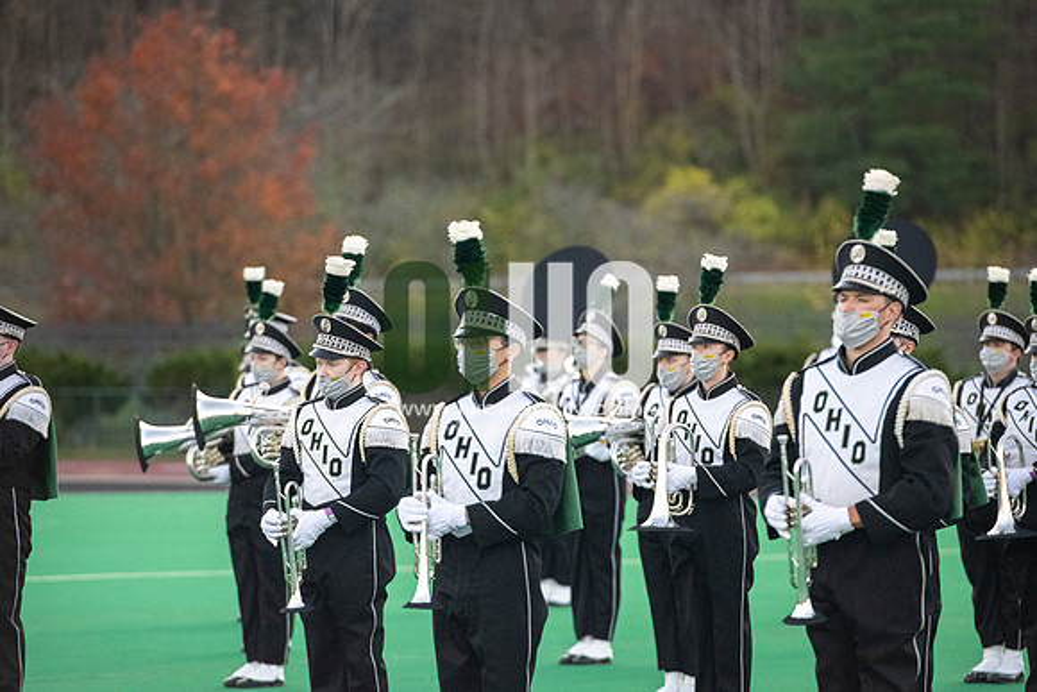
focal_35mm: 200
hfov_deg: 10.3
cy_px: 346
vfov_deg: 6.9
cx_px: 518
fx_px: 5762
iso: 5000
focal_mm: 200
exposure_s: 1/5000
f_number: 4.5
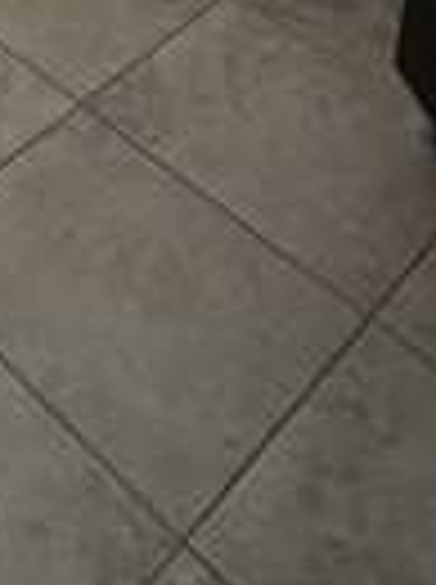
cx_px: -351
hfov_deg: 17.3
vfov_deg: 18.9
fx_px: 1163
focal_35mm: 69
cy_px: -554
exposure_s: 1/120
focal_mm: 2.22
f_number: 2.2
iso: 64
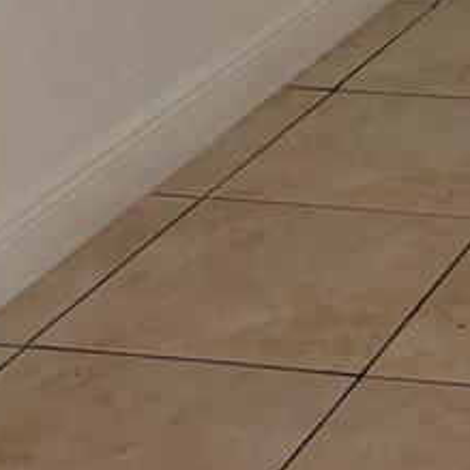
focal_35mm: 126
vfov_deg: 13.0
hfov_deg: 12.5
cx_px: 869
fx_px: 1936
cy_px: -279
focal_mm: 5.96
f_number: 1.6
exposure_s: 1/120
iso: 100
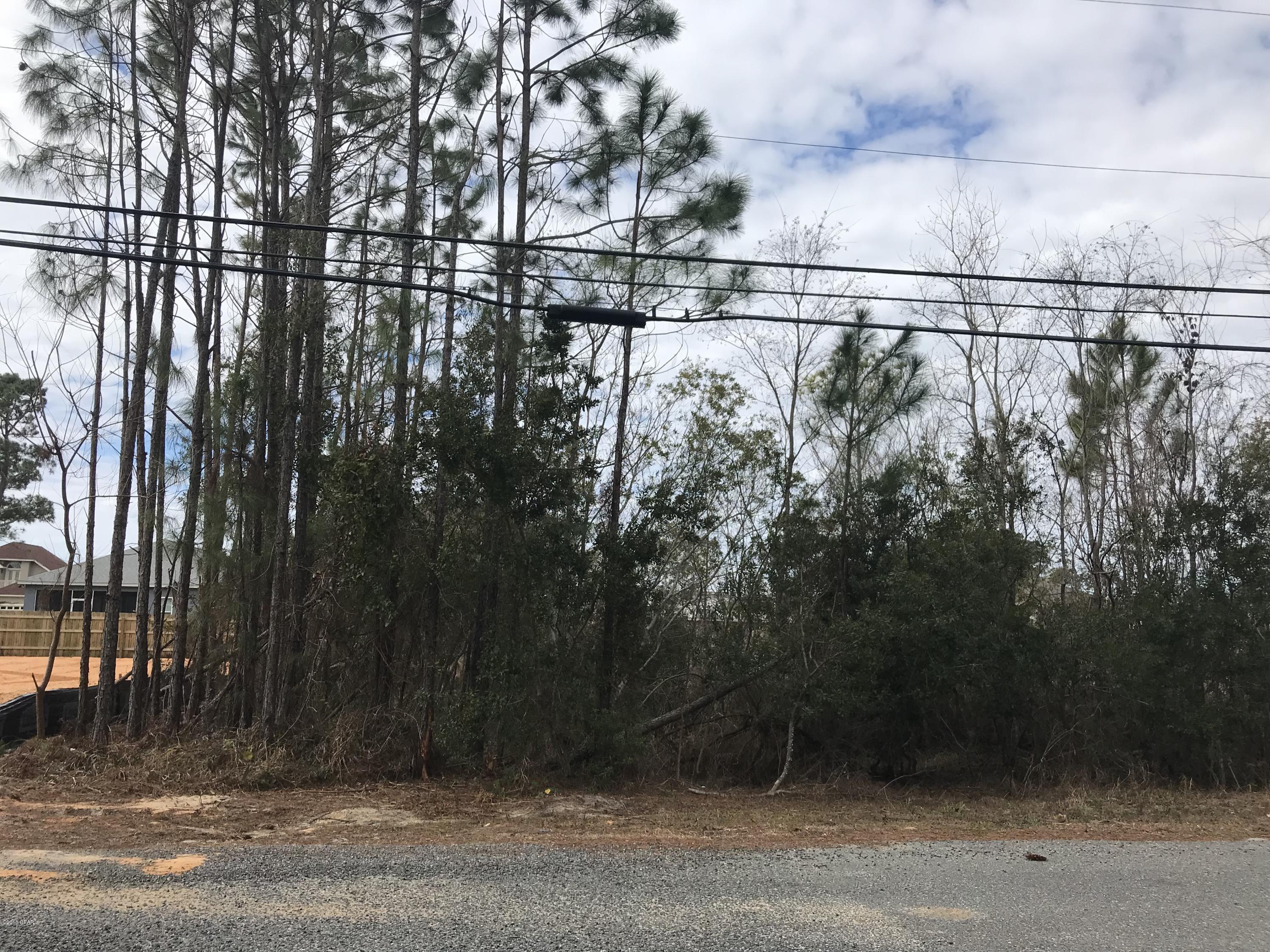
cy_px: 476
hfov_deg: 63.4
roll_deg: -1.2
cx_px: 635
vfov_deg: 49.7
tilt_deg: +9.1
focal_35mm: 28
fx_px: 1027
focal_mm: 3.99
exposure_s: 1/2398
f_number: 1.8
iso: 20
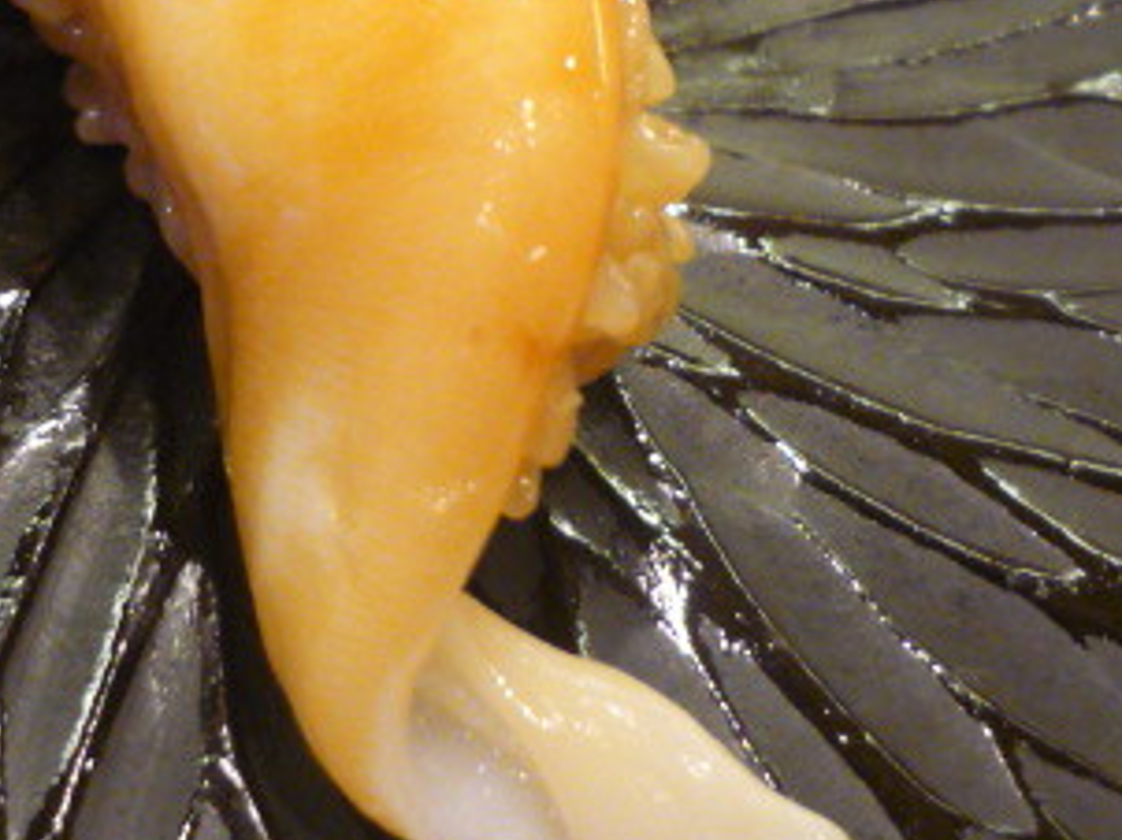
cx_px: 357
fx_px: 2267
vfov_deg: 20.8
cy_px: 212
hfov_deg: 27.6
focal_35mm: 70
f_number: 2.8
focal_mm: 5.5
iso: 400
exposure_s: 1/15
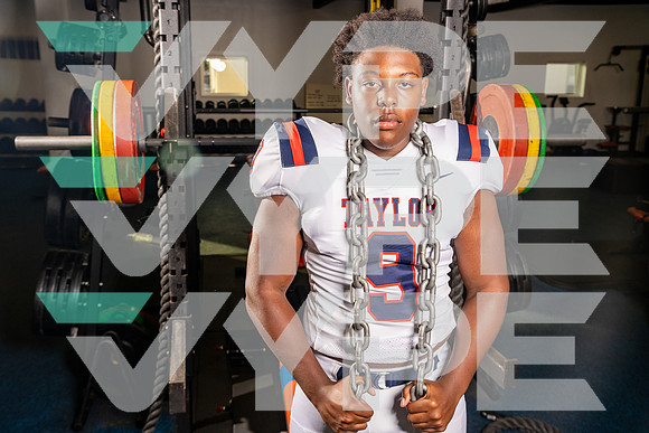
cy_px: 216
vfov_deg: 36.9
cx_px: 324
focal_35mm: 36
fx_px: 649
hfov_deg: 53.1
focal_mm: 36
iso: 320
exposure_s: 1/500
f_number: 5.6
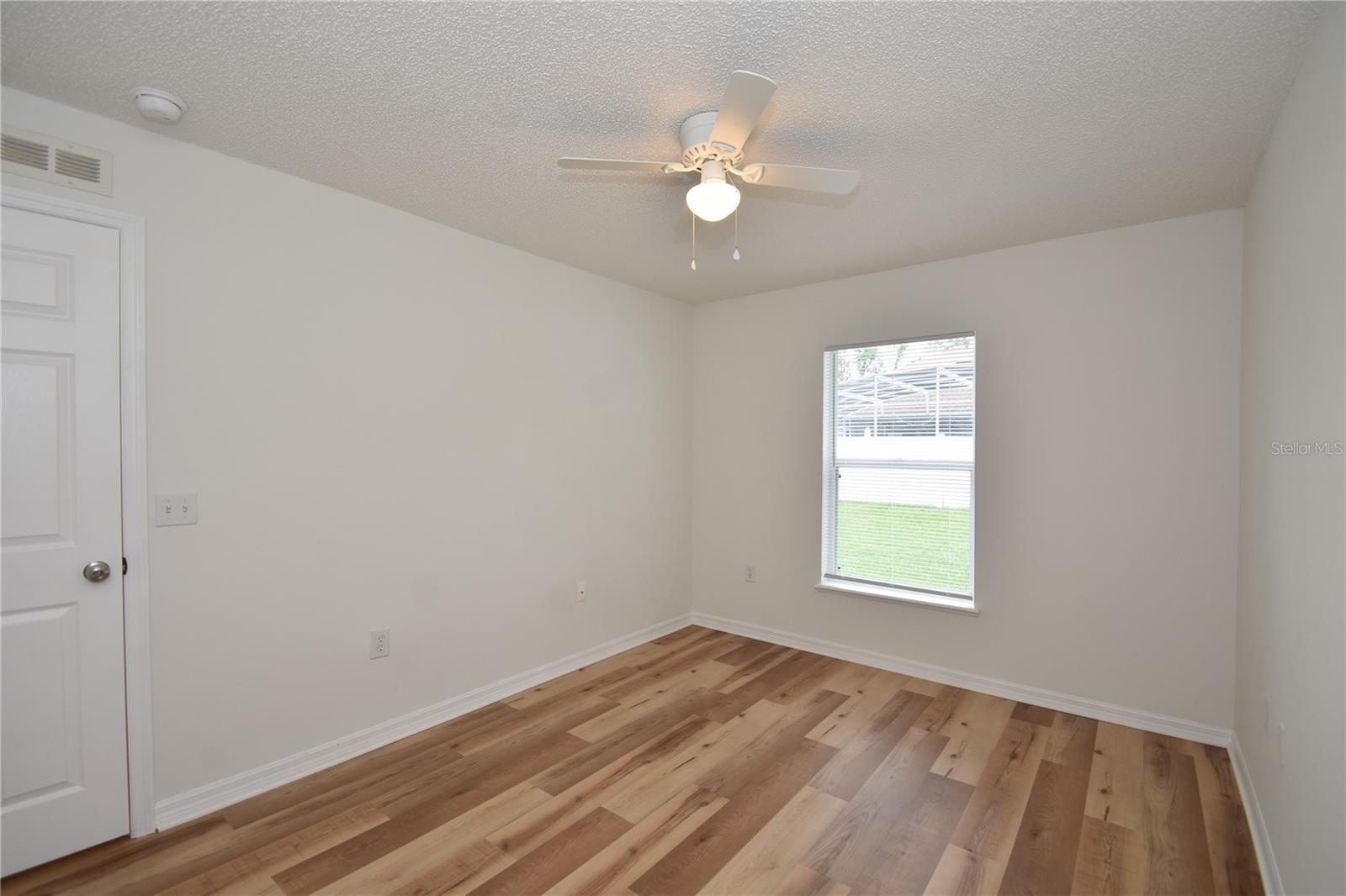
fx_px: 561
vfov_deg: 77.3
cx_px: 673
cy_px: 448
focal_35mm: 15
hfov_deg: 100.4
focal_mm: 10
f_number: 4.5
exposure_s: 1/80
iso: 200
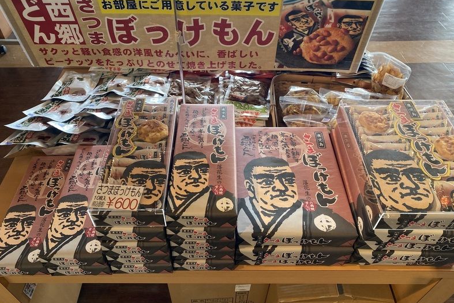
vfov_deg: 46.4
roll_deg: +1.0
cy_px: 143
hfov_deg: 65.5
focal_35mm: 28
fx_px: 353
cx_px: 226
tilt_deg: -44.8
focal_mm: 4.25
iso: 125
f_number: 1.8
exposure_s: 1/120
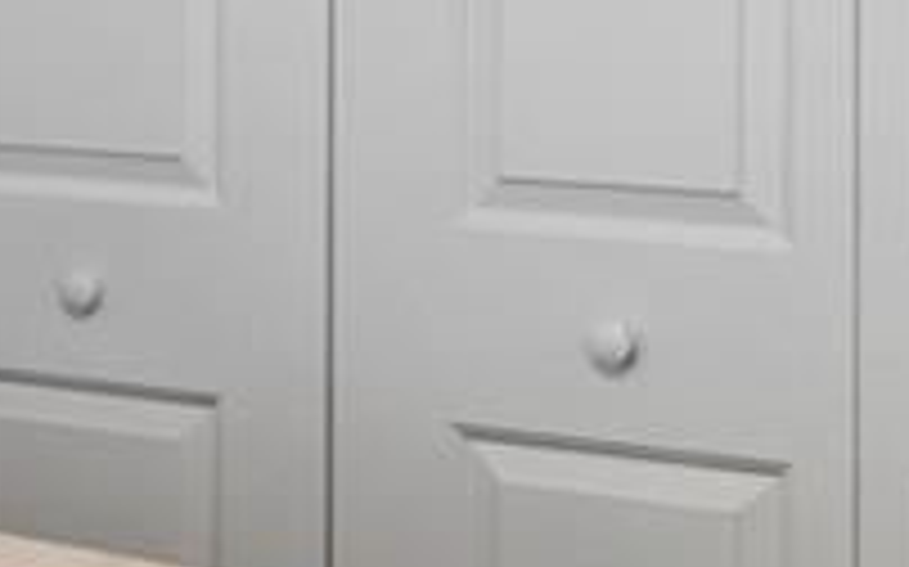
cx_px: -684
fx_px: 2996
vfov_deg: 10.6
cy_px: -166
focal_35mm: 121
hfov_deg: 15.1
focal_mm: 10
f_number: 7.1
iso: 100
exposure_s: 1/4
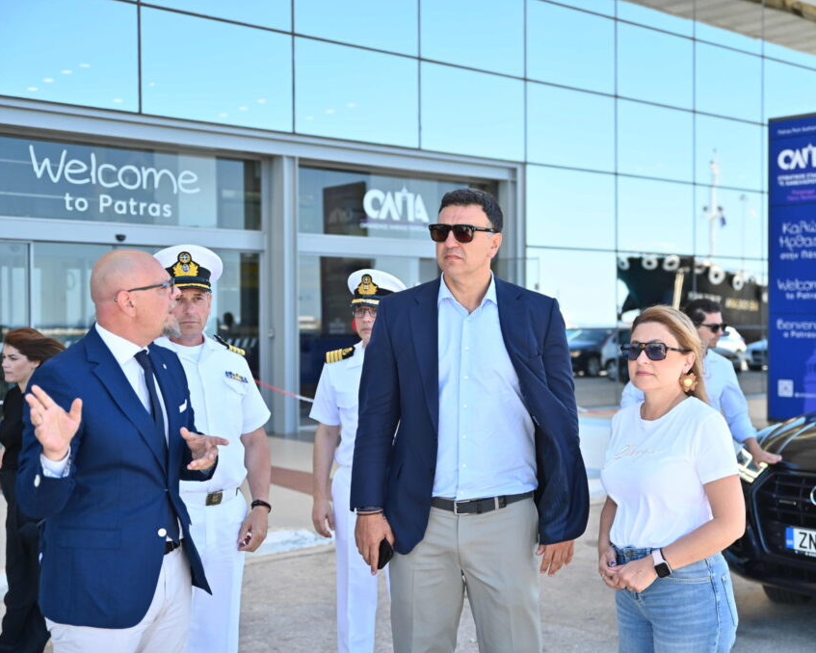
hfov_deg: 36.6
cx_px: 453
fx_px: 1232
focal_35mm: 51
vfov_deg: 29.7
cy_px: 327
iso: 640
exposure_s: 1/2500
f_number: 2.8
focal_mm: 45
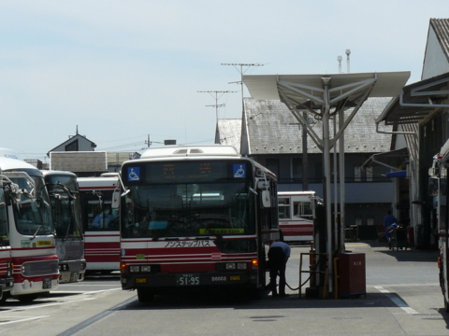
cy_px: 168
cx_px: 224
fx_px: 1816
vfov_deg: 10.6
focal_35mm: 140
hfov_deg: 14.1
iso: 100
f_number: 7.1
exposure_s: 1/500
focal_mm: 15.5
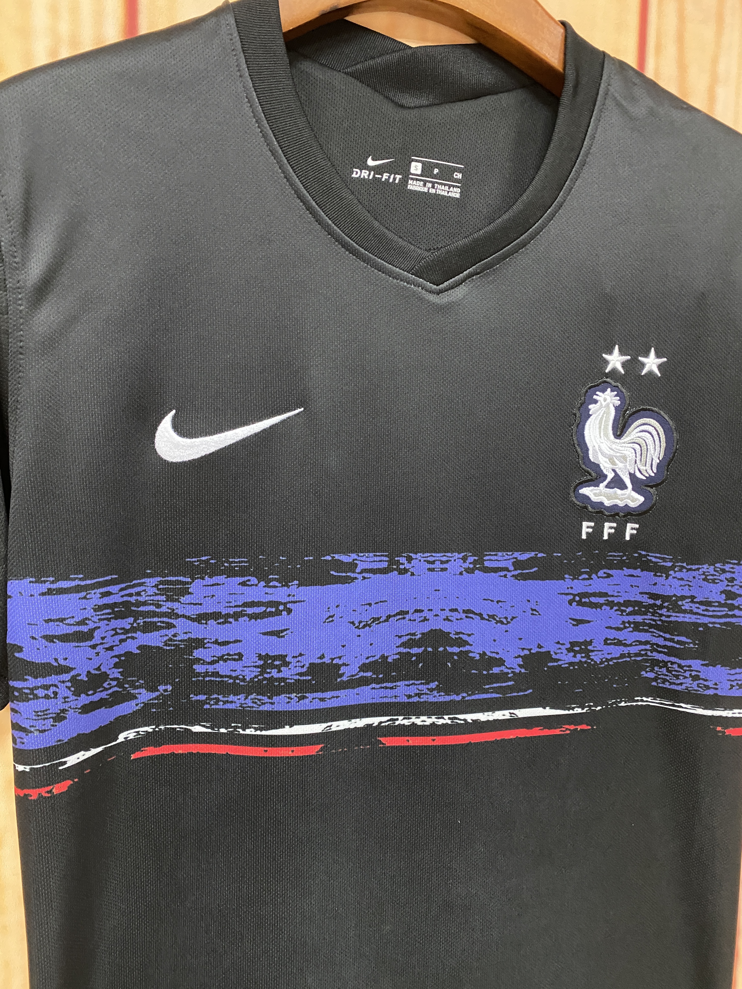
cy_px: 494
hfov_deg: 53.1
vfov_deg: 67.3
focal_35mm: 26
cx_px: 371
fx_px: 743
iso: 500
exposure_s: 1/25
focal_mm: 4.25
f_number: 1.8
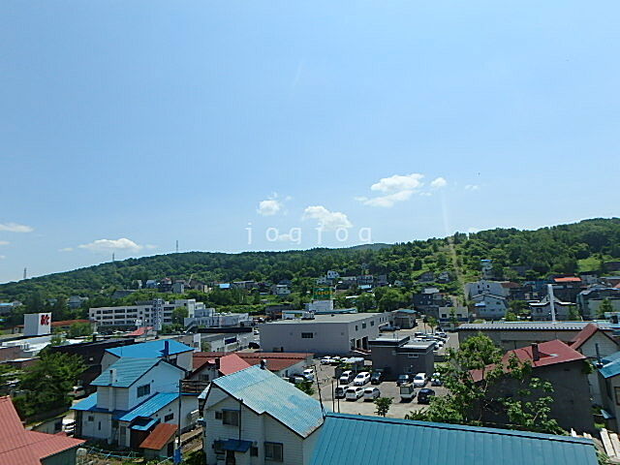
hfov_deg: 79.0
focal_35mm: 21
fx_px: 376
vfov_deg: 63.4
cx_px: 310
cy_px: 232
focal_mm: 3.7
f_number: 6
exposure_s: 1/640
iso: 125
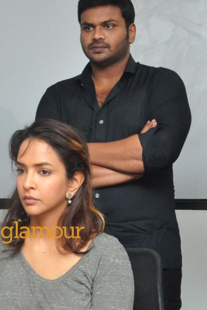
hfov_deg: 12.1
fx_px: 966
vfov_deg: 18.2
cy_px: 129
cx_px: 8
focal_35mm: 112
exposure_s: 1/125
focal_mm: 30
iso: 1600
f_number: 6.3
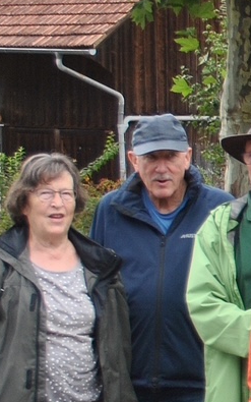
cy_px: 303
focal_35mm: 195
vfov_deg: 10.7
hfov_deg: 6.1
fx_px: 2133
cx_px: 839
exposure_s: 1/80
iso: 200
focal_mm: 26
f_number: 4.2
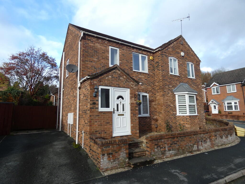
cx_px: 122
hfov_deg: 81.7
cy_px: 92
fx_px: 142
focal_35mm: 20
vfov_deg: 66.0
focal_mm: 3.6
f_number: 2.8
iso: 80
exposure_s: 1/320
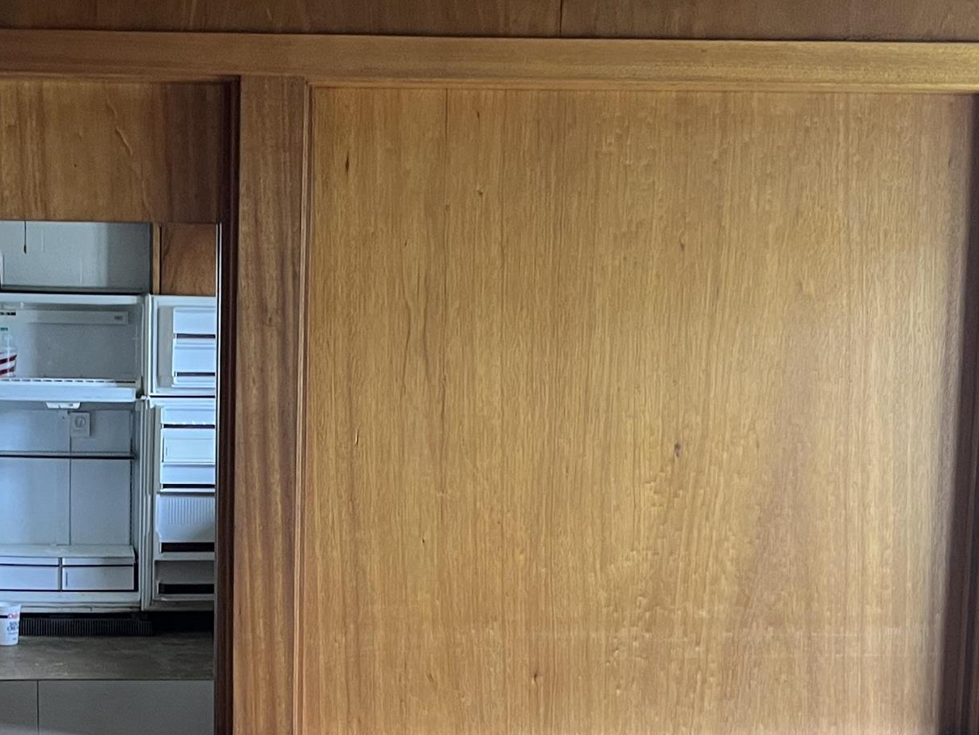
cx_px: 187
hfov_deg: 28.7
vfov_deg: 22.1
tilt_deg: -7.9
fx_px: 1867
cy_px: 543
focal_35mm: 66
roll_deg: +0.2
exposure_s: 1/60
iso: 200
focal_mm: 5.7
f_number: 1.5
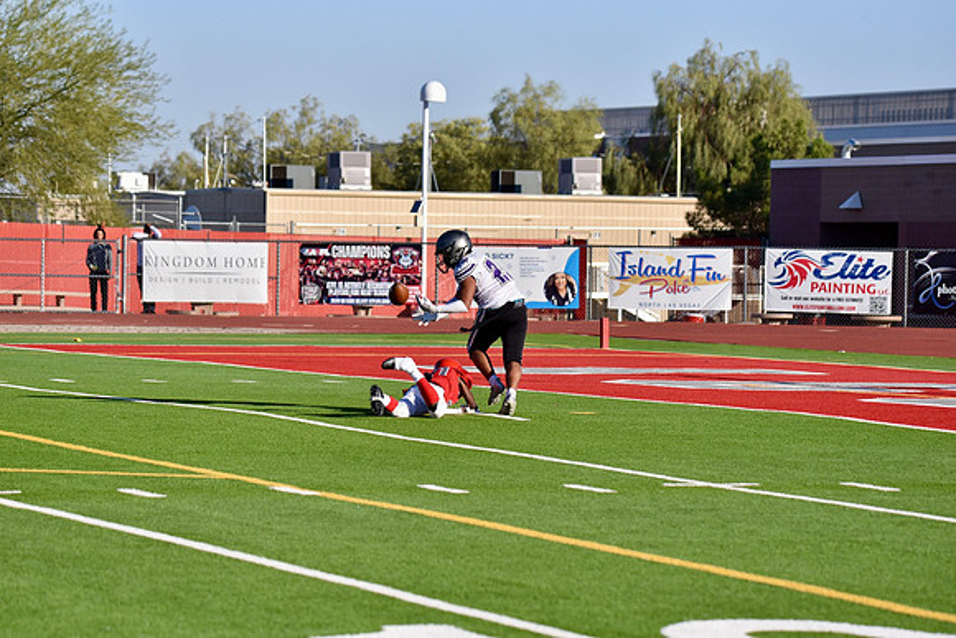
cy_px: 319
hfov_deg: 12.8
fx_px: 4250
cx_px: 478
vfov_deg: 8.6
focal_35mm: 160
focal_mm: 160
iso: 560
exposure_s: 1/4000
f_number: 5.6
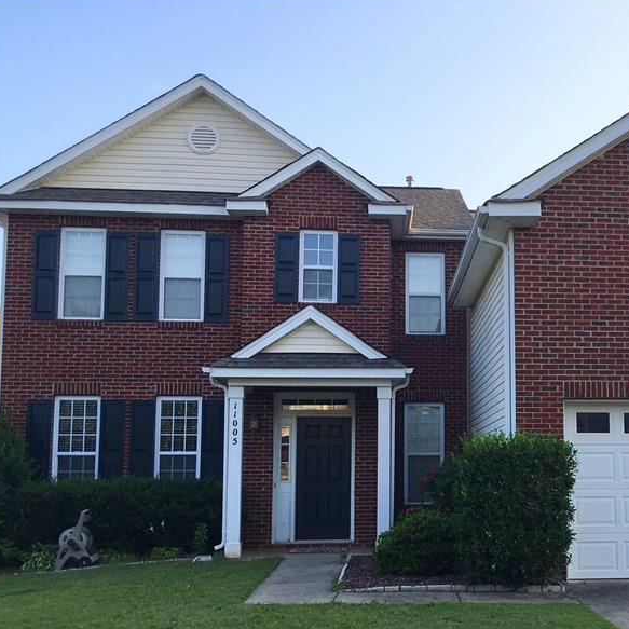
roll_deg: +0.2
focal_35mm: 45
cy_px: 406
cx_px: 489
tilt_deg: +5.8
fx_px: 925
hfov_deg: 36.5
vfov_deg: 37.3
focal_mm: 4.15
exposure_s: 1/420
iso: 25
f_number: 2.2
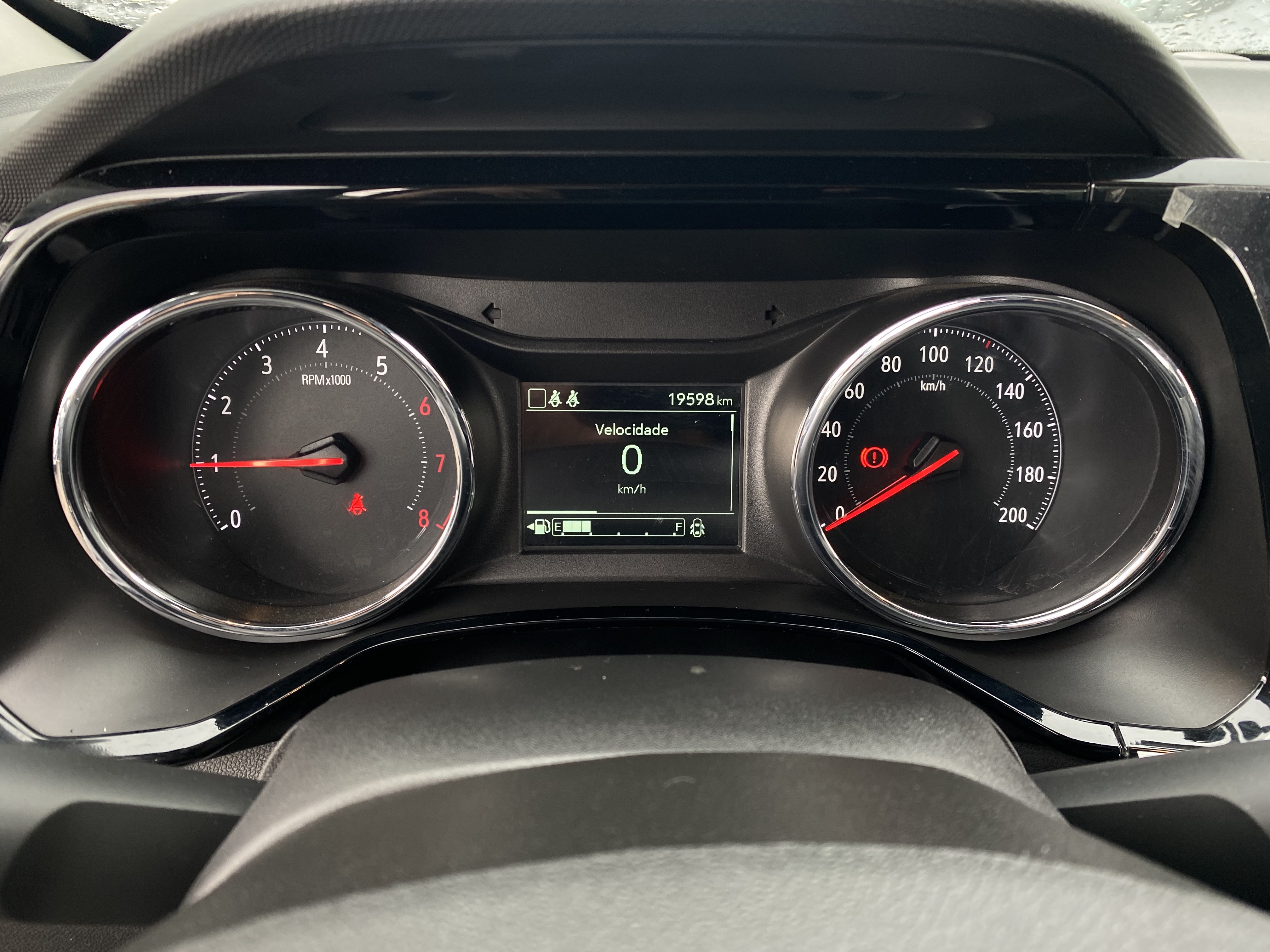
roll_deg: -2.5
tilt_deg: -25.4
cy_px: 476
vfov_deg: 53.1
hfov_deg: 67.3
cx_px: 635
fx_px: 954
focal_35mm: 26
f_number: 1.8
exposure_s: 1/121
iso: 125
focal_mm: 4.25
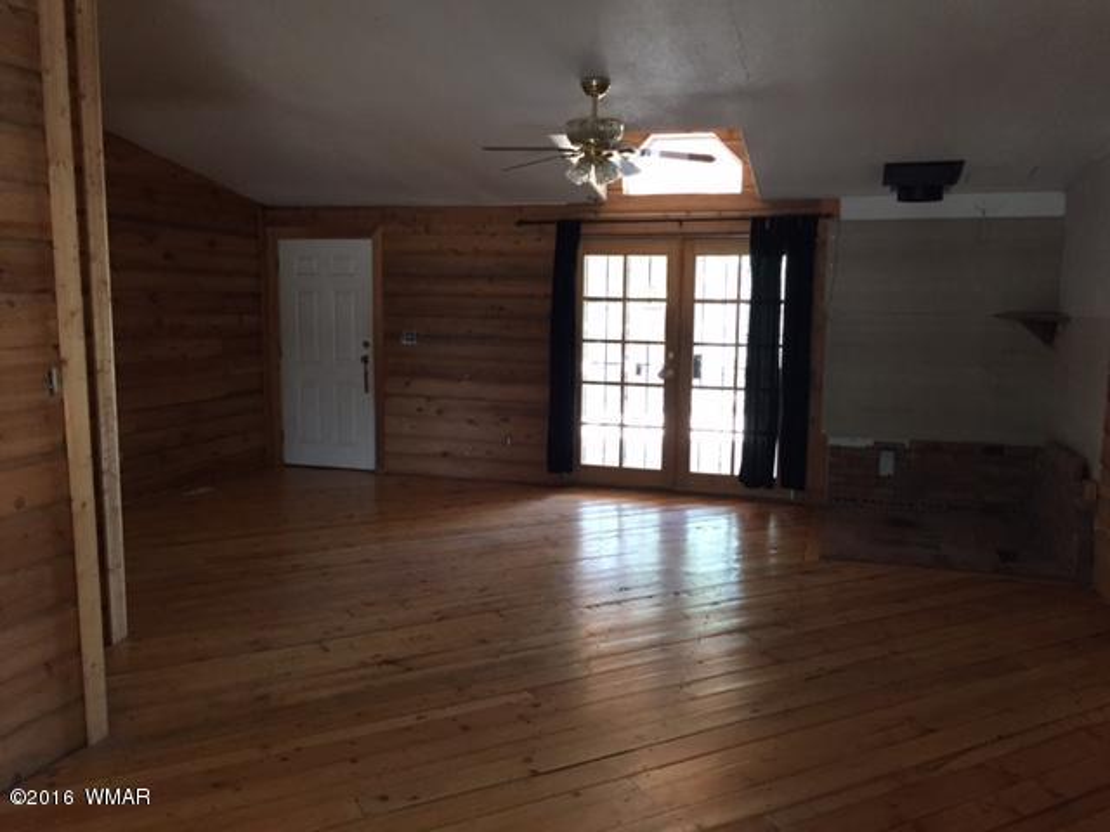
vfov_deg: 48.2
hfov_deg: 61.7
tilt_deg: -7.9
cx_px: 555
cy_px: 416
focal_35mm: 29
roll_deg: -1.7
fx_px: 930
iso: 250
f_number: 2.2
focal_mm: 4.15
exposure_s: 1/24
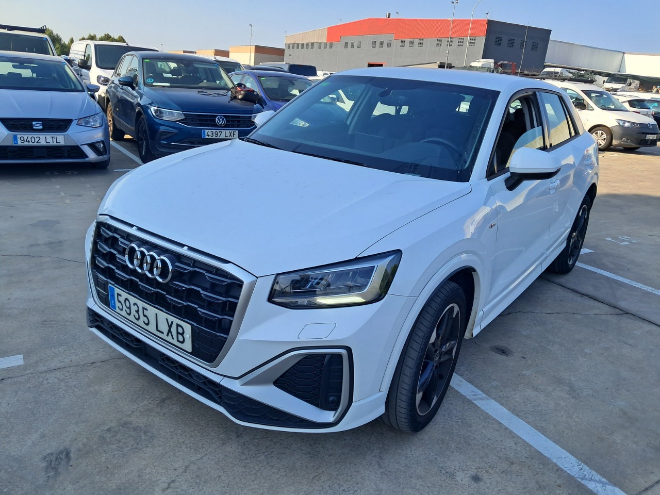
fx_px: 515
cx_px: 330
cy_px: 248
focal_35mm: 27
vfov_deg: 51.4
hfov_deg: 65.3
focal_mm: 4
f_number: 1.8
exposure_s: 1/483
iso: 50
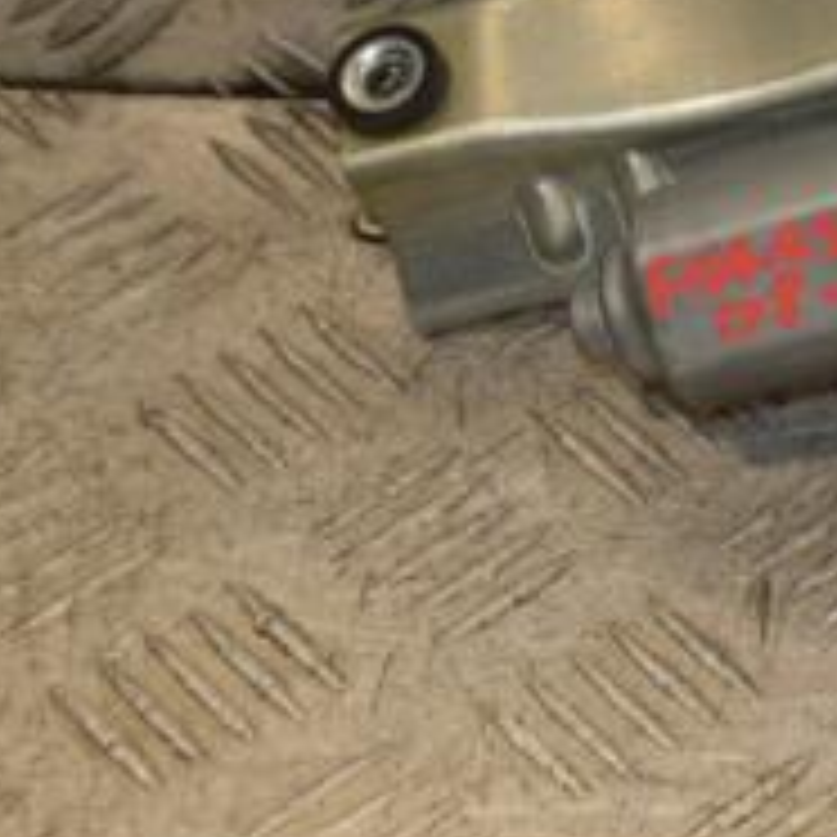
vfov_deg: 9.4
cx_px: 1278
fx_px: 5071
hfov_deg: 9.2
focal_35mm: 185
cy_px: 4
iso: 800
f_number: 5
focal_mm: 45
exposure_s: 1/200
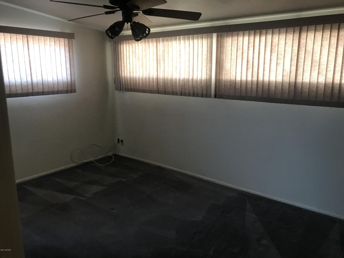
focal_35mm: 28
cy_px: 129
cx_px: 172
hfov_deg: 63.4
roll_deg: +1.5
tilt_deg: -11.6
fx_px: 278
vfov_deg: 49.7
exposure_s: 1/20
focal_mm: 3.99
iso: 40
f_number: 1.8
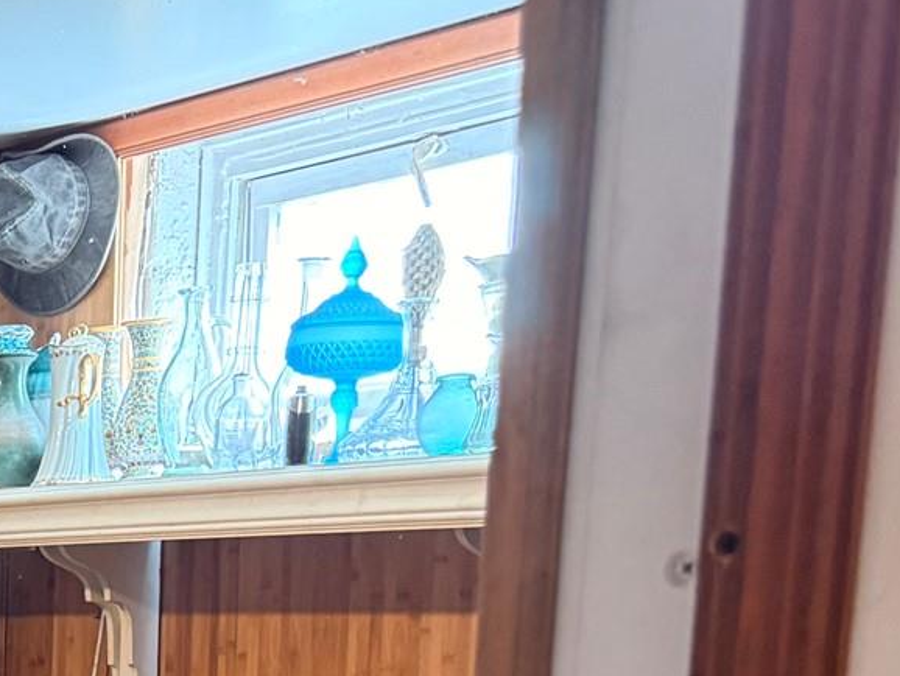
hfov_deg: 19.7
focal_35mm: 85
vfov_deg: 15.6
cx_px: -484
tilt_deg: -11.9
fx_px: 2211
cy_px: 1104
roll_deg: +1.9
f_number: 1.78
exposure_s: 1/60
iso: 400
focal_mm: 6.76
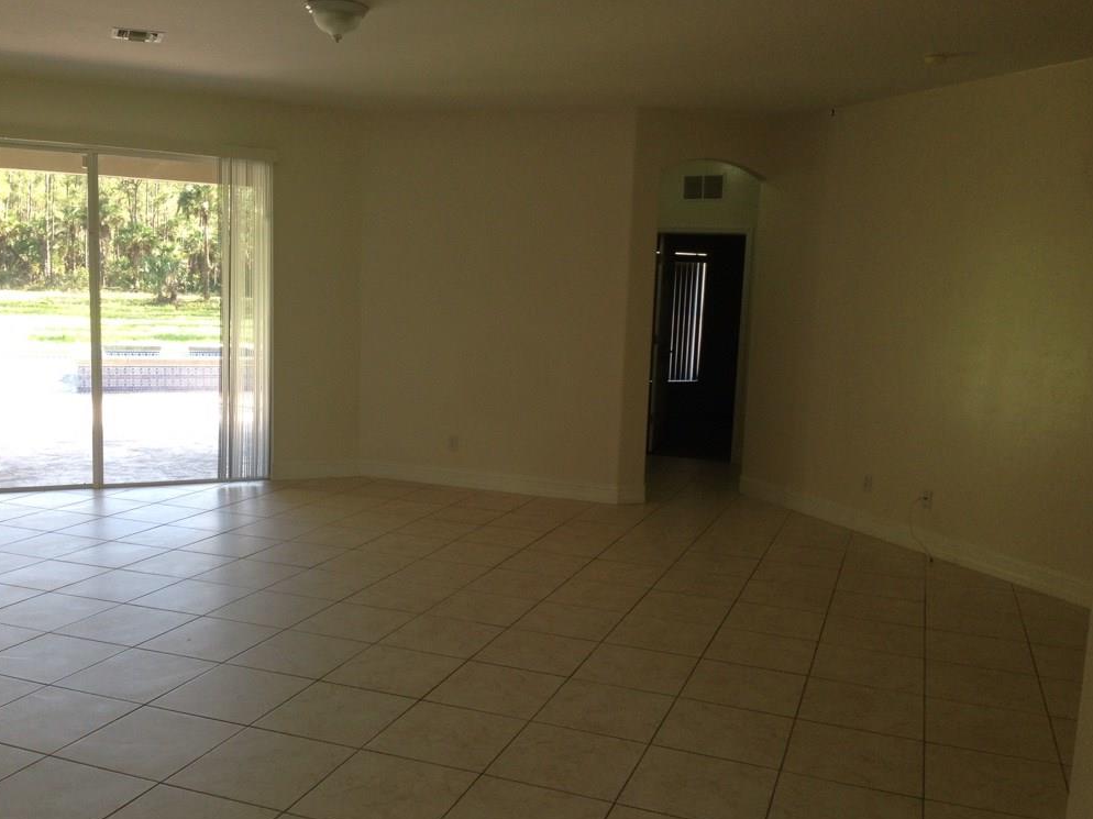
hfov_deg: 54.0
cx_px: 538
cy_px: 421
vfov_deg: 41.8
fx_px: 1073
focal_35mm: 34
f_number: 2.4
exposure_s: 1/120
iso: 64
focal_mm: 4.12
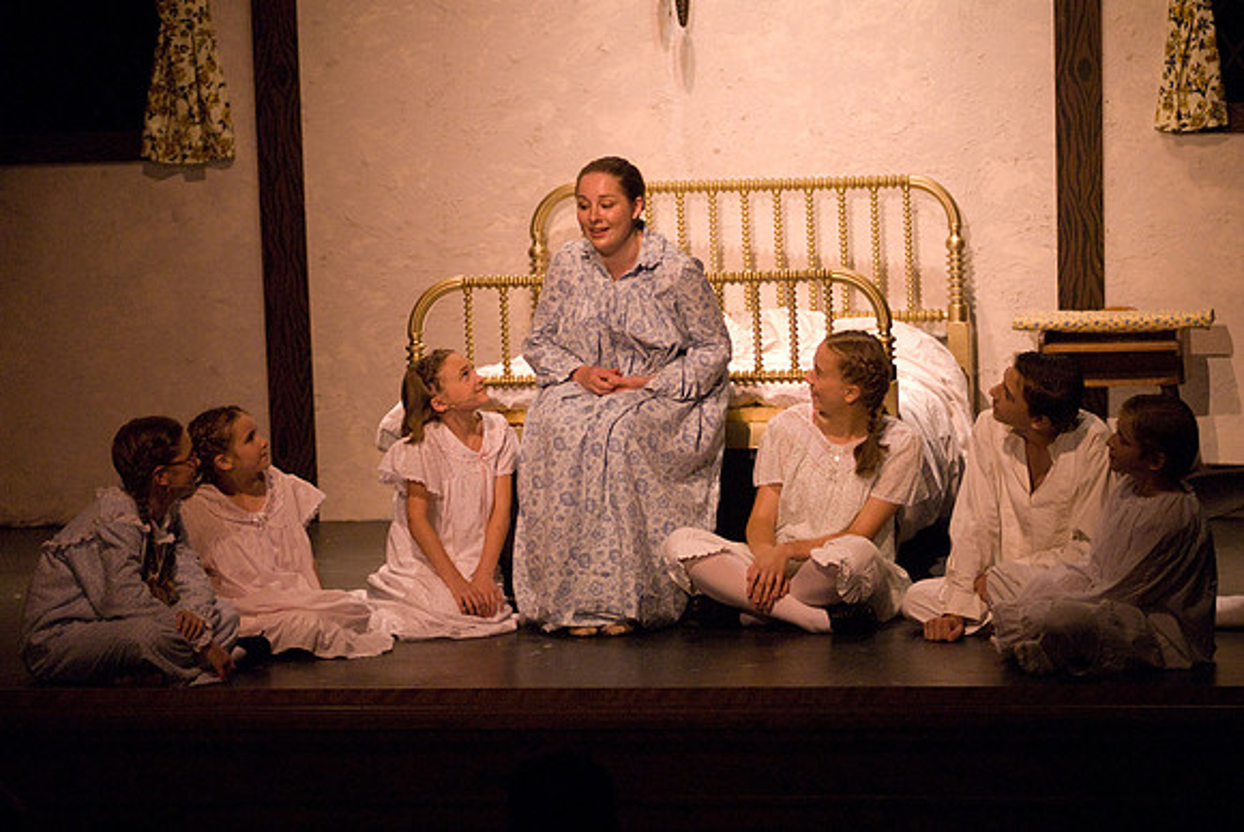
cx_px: 622
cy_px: 416
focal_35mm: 165
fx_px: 5707
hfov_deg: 12.4
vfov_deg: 8.3
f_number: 2.8
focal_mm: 110
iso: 1600
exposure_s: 1/160
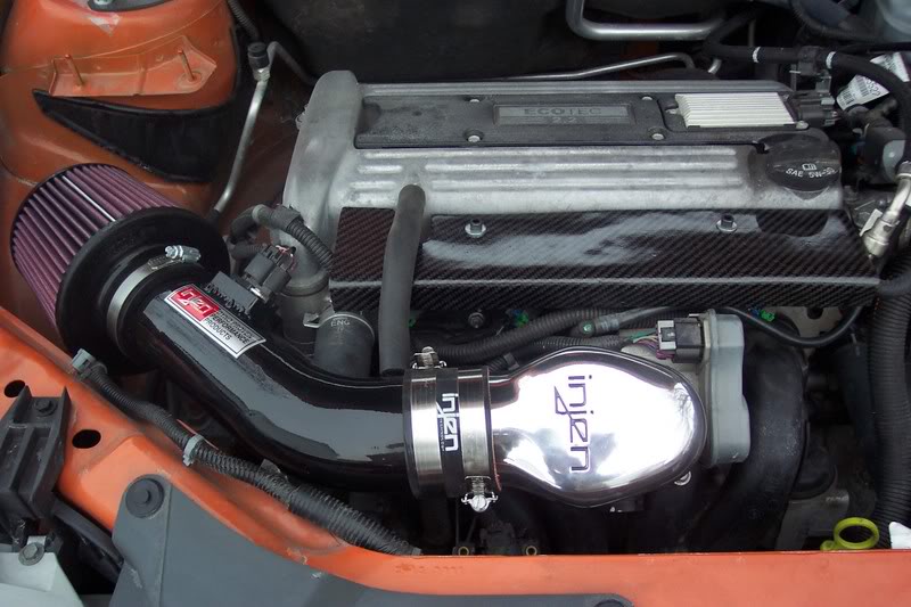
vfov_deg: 35.0
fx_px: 961
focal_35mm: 38
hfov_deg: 50.7
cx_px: 456
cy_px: 304
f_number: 2.8
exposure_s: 1/350
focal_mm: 8
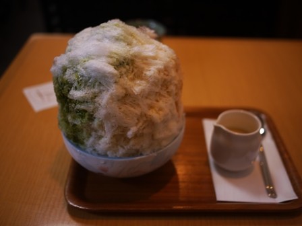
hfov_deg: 46.8
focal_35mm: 40
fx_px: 349
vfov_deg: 36.0
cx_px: 151
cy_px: 113
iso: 100
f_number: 1.7
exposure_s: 1/30
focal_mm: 20
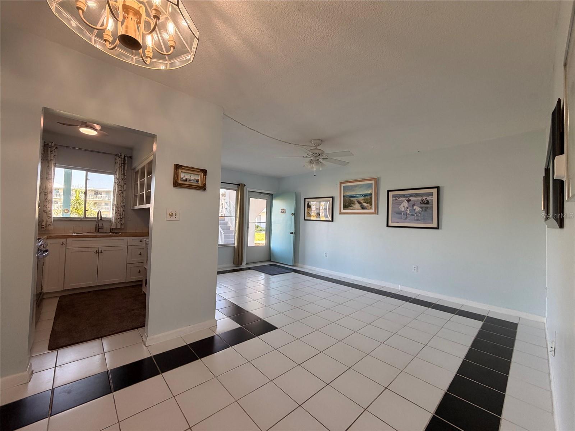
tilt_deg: +2.1
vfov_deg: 85.7
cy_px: 216
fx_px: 233
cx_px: 288
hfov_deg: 102.1
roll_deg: -1.9
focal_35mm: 14
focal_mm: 2.22
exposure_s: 1/120
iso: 125
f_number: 2.2
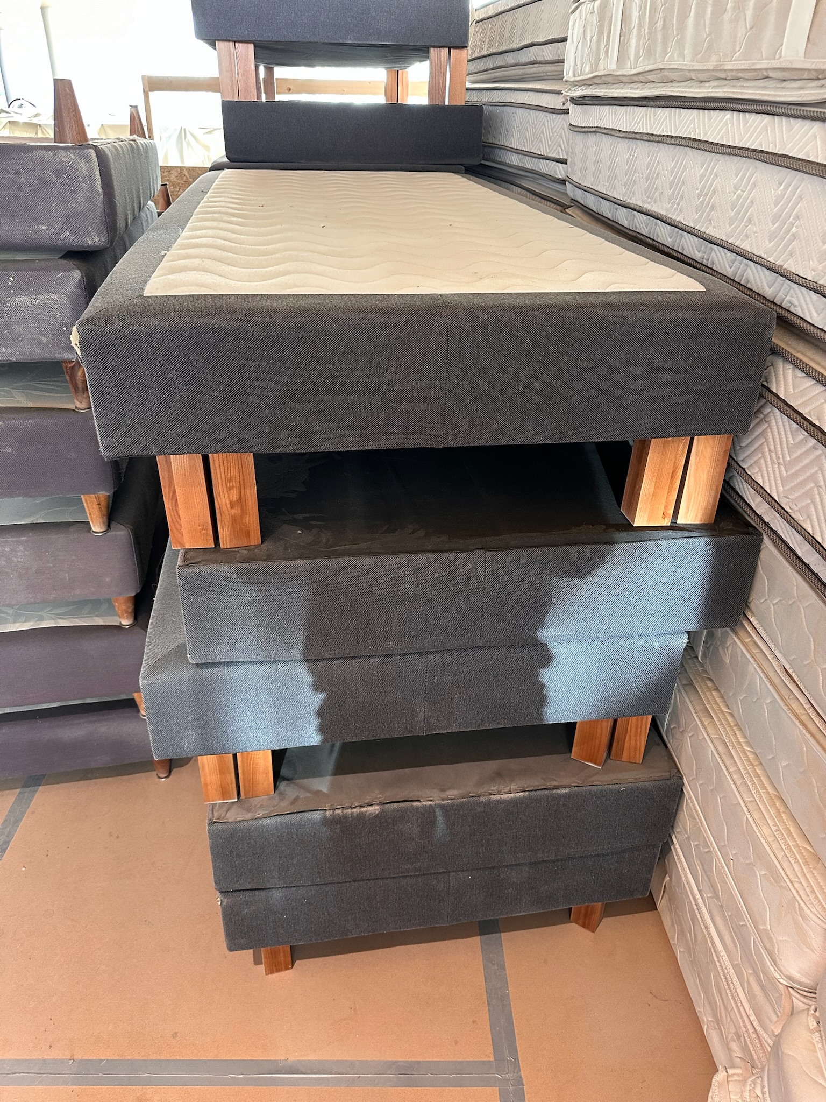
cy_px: 551
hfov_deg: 56.8
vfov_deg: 71.6
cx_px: 413
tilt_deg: -27.8
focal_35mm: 24
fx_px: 764
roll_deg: -2.7
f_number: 1.78
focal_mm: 6.86
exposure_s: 1/60
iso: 320
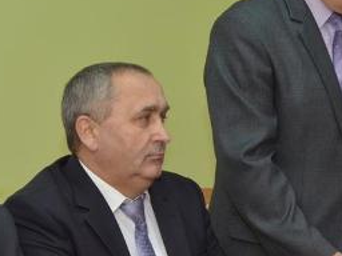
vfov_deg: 8.2
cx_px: 282
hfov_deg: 10.9
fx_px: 1778
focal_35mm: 180
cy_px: 113
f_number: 3.5
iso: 800
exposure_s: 1/60
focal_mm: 50
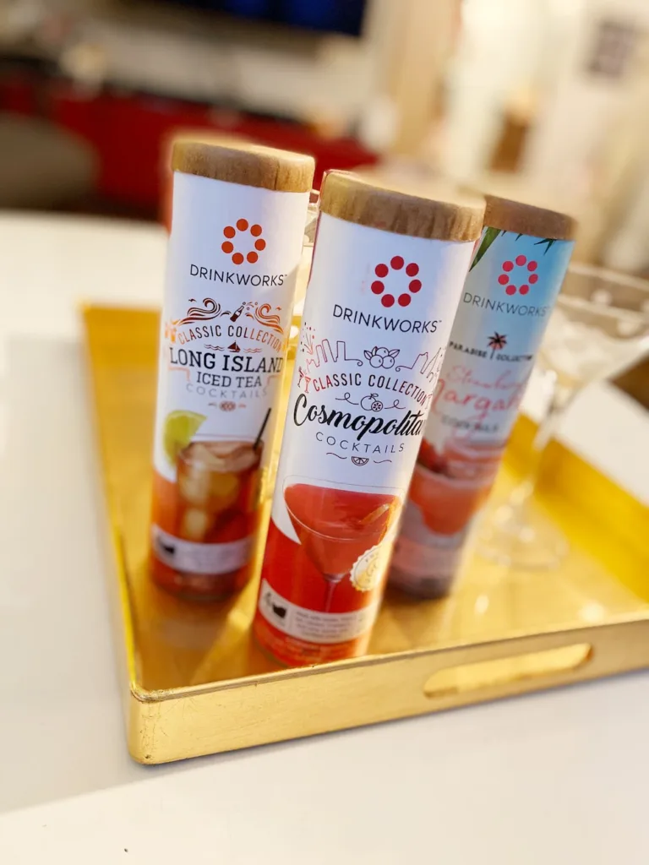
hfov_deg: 53.1
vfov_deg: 67.3
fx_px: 650
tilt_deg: -25.6
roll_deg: -10.3
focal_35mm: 26
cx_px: 324
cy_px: 432
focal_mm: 4.25
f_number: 1.8
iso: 500
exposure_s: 1/40
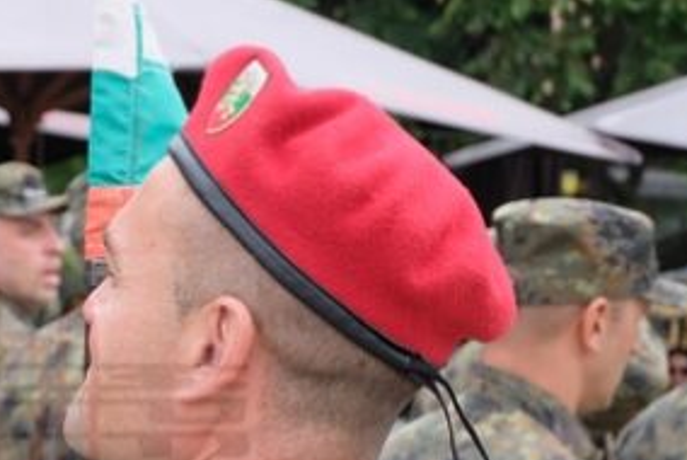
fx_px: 2617
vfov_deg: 10.0
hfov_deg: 14.7
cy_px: 441
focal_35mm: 137
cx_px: 17
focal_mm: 37.1
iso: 400
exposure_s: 1/420
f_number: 5.6
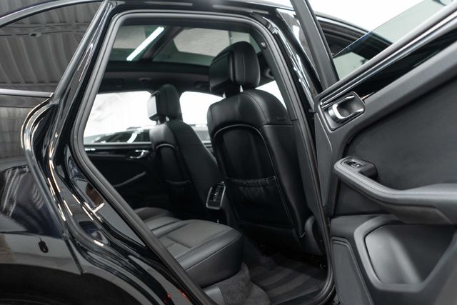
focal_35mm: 28
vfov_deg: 46.4
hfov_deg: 65.5
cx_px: 228
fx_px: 356
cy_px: 152
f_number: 3.2
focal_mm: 28
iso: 1250
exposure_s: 1/50
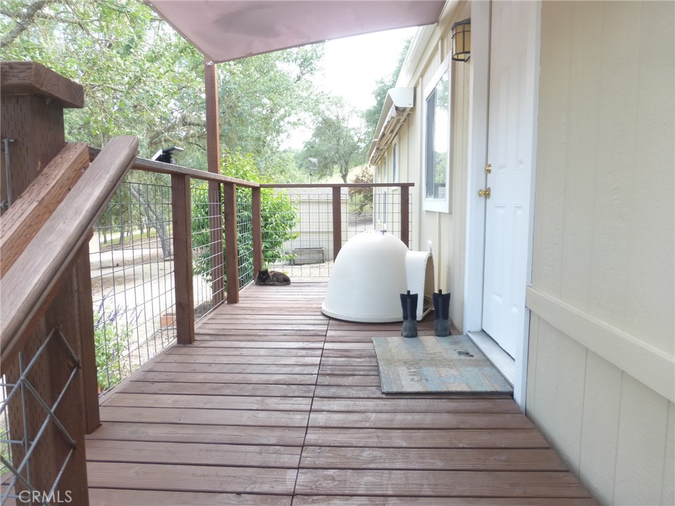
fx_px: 468
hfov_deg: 71.6
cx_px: 338
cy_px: 253
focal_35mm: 24
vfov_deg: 56.8
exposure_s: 1/60
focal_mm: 4.3
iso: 100
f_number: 3.3
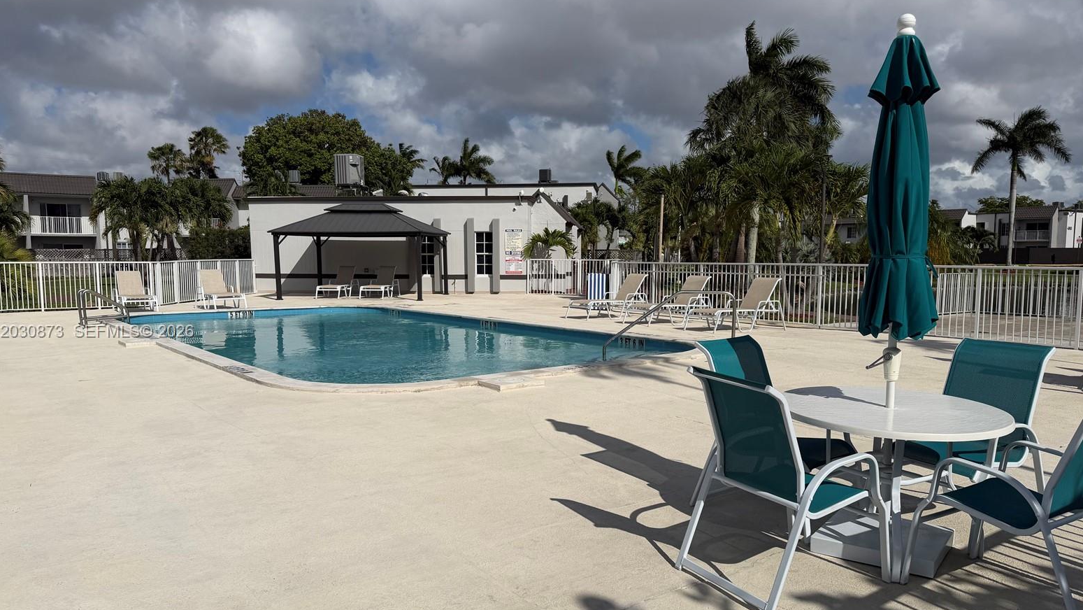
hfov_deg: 69.8
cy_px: 332
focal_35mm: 27
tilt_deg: -4.6
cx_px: 536
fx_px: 776
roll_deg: +1.1
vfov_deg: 42.9
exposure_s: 1/17544
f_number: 1.78
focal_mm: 6.76
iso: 100
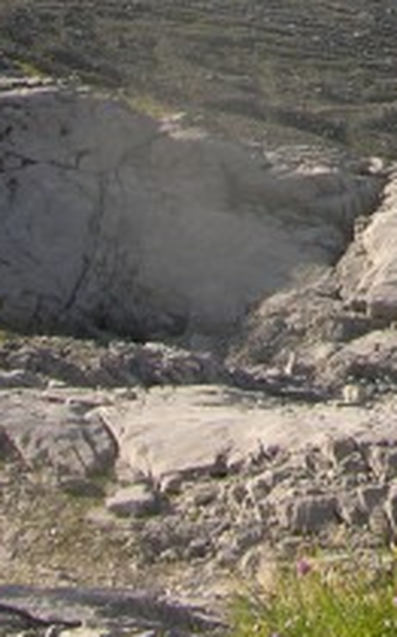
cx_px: 685
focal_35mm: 136
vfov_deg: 14.0
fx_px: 2358
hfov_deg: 9.2
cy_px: -440
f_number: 5
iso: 50
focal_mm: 8.9
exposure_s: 1/180
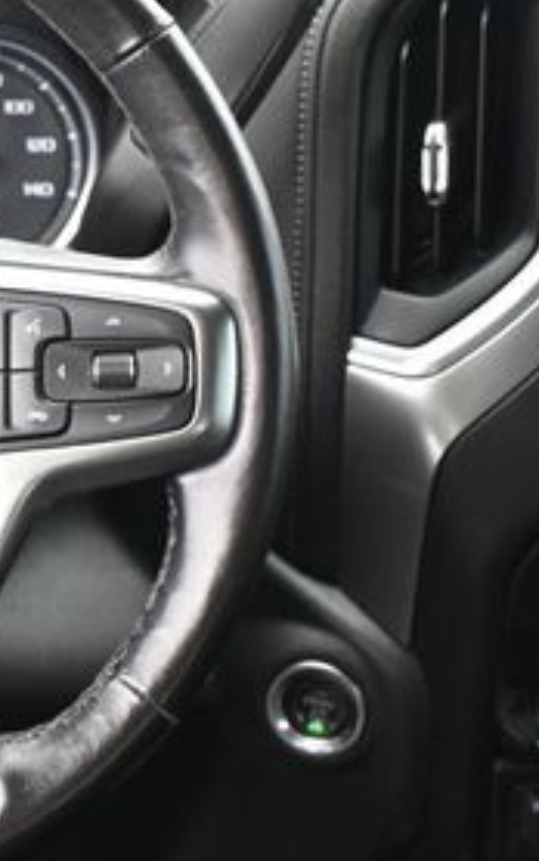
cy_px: 384
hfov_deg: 12.9
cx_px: -266
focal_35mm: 97
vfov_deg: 21.5
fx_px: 2268
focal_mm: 27.5
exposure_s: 1/125
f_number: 4.5
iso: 1000
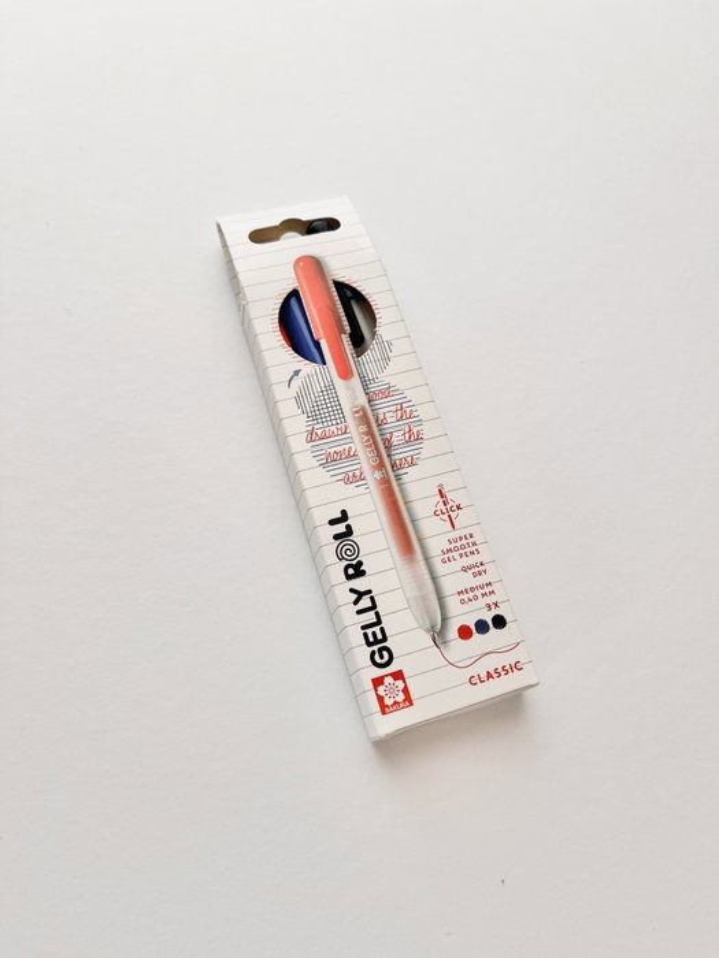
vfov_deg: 67.3
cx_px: 360
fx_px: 720
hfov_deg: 53.1
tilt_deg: -68.4
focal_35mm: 26
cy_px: 479
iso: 64
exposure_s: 1/122
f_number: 1.6
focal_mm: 5.1
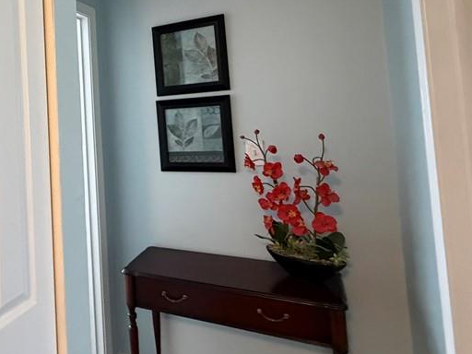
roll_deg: +3.0
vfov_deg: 48.3
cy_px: 100
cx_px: 95
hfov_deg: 58.6
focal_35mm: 28
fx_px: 382
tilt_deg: +3.1
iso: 800
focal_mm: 2.22
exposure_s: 1/60
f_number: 2.2
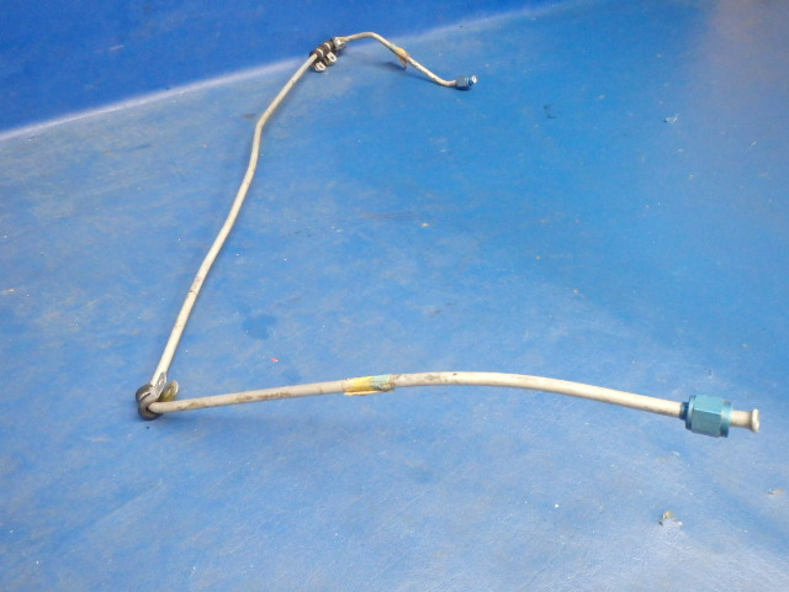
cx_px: 394
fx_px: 638
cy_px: 296
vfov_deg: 49.7
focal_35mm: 28
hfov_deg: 63.4
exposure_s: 1/30
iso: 1600
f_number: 3.9
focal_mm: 5
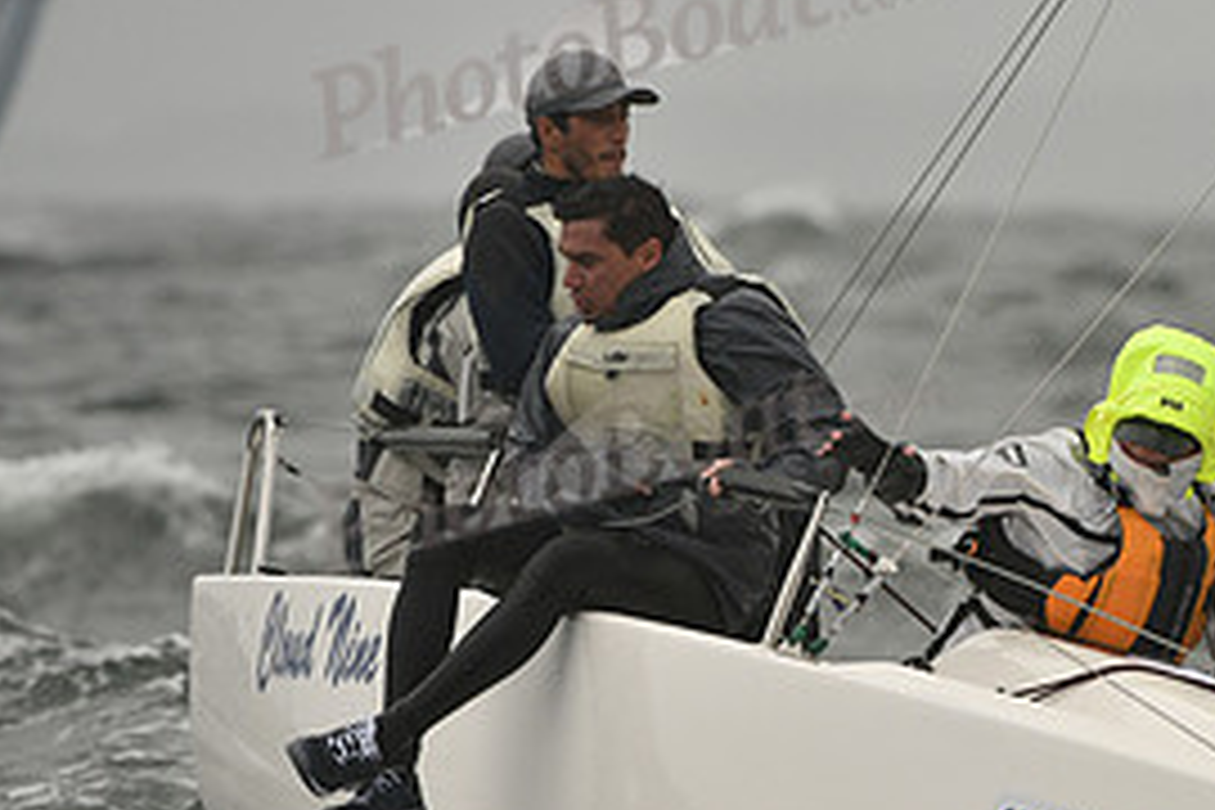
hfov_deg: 2.7
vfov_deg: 1.8
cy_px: 628
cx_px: 1184
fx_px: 26120
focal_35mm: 774
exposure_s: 1/1000
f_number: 5.6
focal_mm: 360
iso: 400
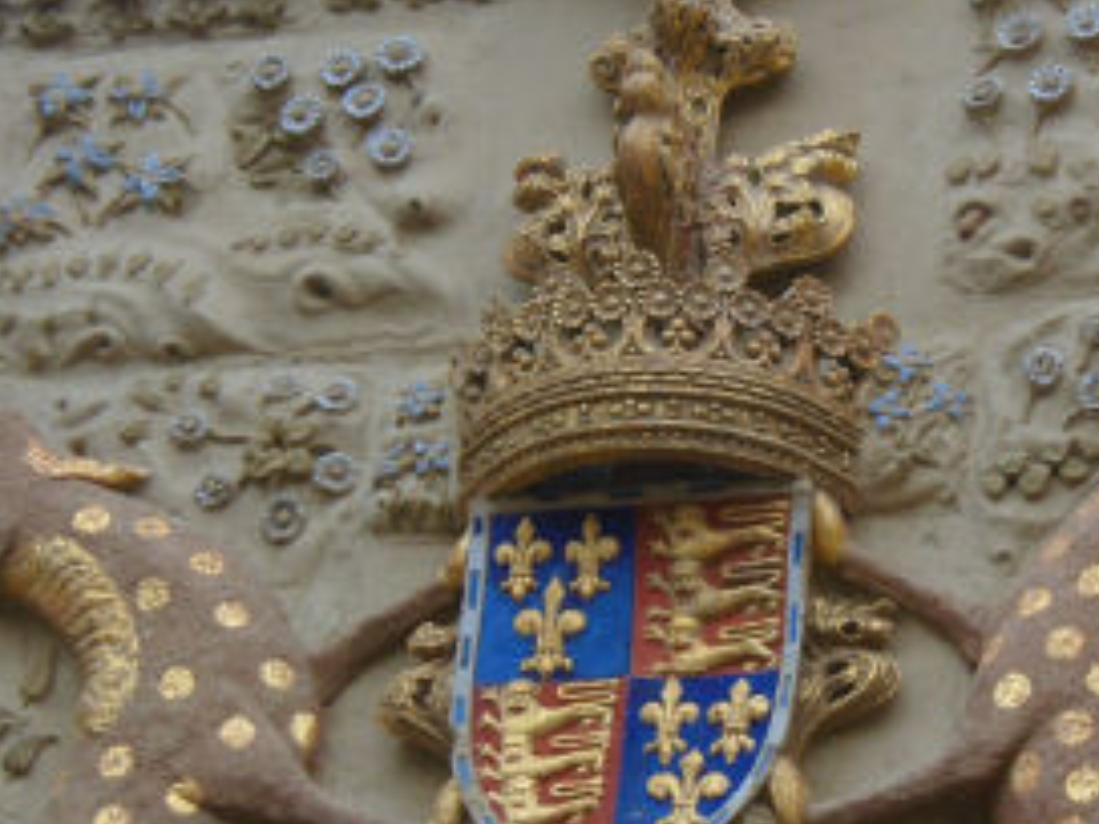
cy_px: 388
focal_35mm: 176
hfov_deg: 11.2
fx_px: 5588
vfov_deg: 8.4
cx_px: 681
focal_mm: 16.4
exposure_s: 1/125
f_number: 5.1
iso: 100
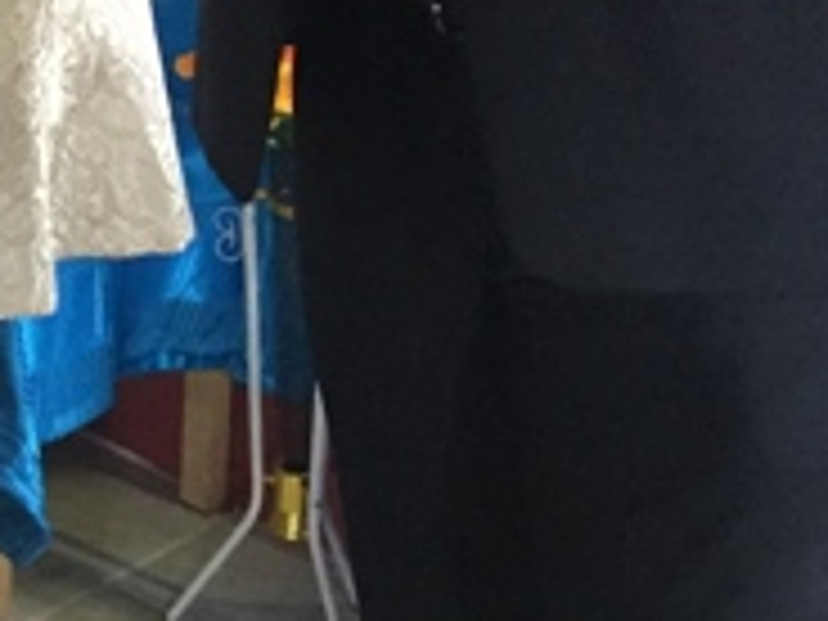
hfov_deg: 17.9
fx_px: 2416
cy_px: -414
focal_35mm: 101
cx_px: -315
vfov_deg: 13.5
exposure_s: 1/30
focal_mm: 4.15
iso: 200
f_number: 2.2
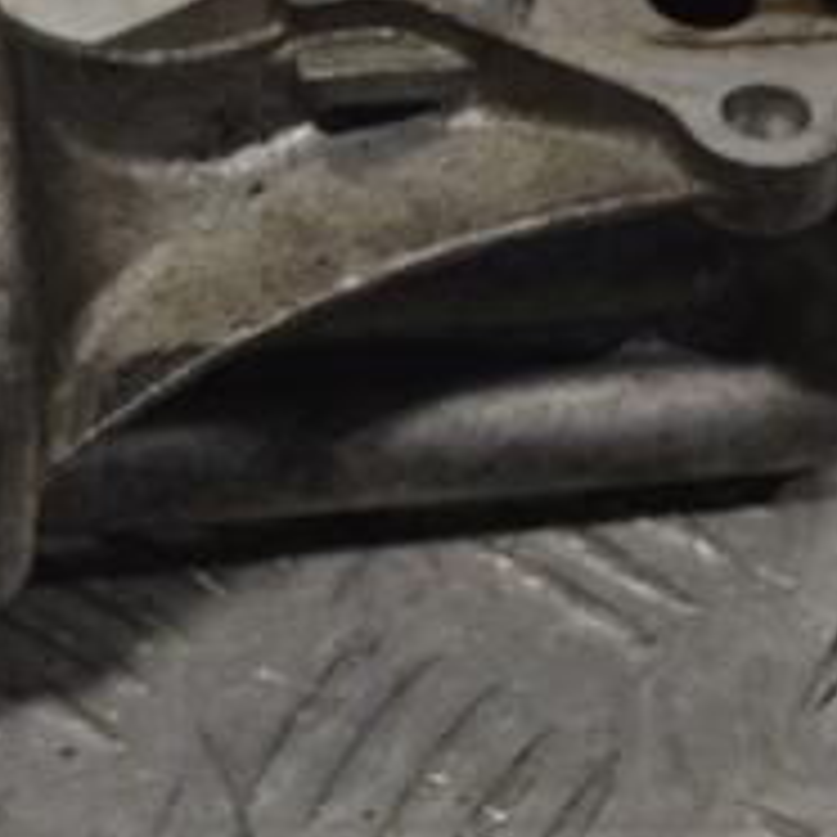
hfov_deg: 7.7
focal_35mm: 226
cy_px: 122
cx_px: 99
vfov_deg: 7.7
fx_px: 6193
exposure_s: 1/100
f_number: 5.6
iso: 400
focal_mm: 55
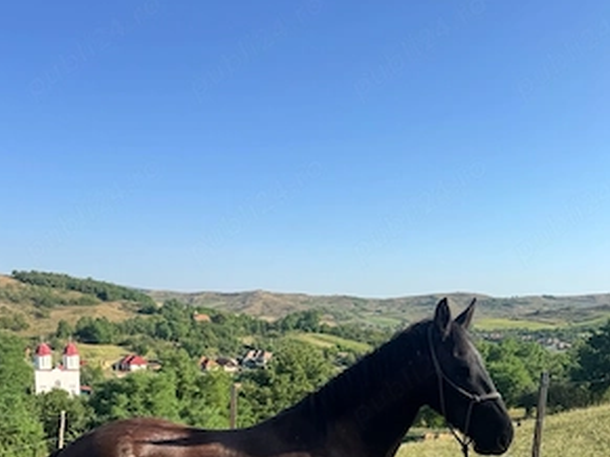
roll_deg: -2.2
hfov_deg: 55.4
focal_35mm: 33
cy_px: 398
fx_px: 581
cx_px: 298
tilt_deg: -7.7
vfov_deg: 40.2
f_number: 1.78
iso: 80
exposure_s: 1/3247
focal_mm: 6.76
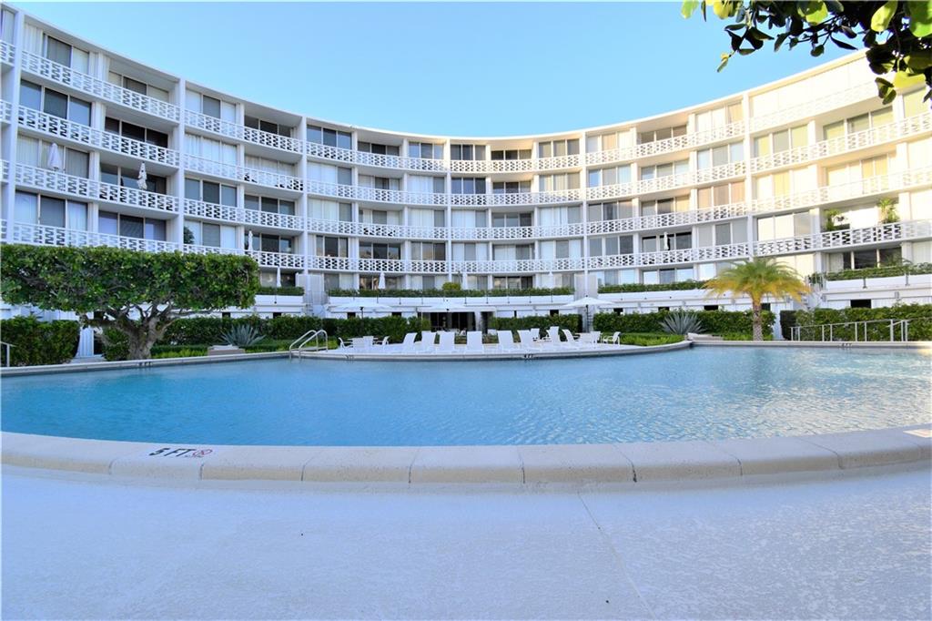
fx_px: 388
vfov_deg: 77.3
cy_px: 310
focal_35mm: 15
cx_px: 466
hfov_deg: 100.4
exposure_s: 1/320
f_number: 10
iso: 400
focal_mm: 10
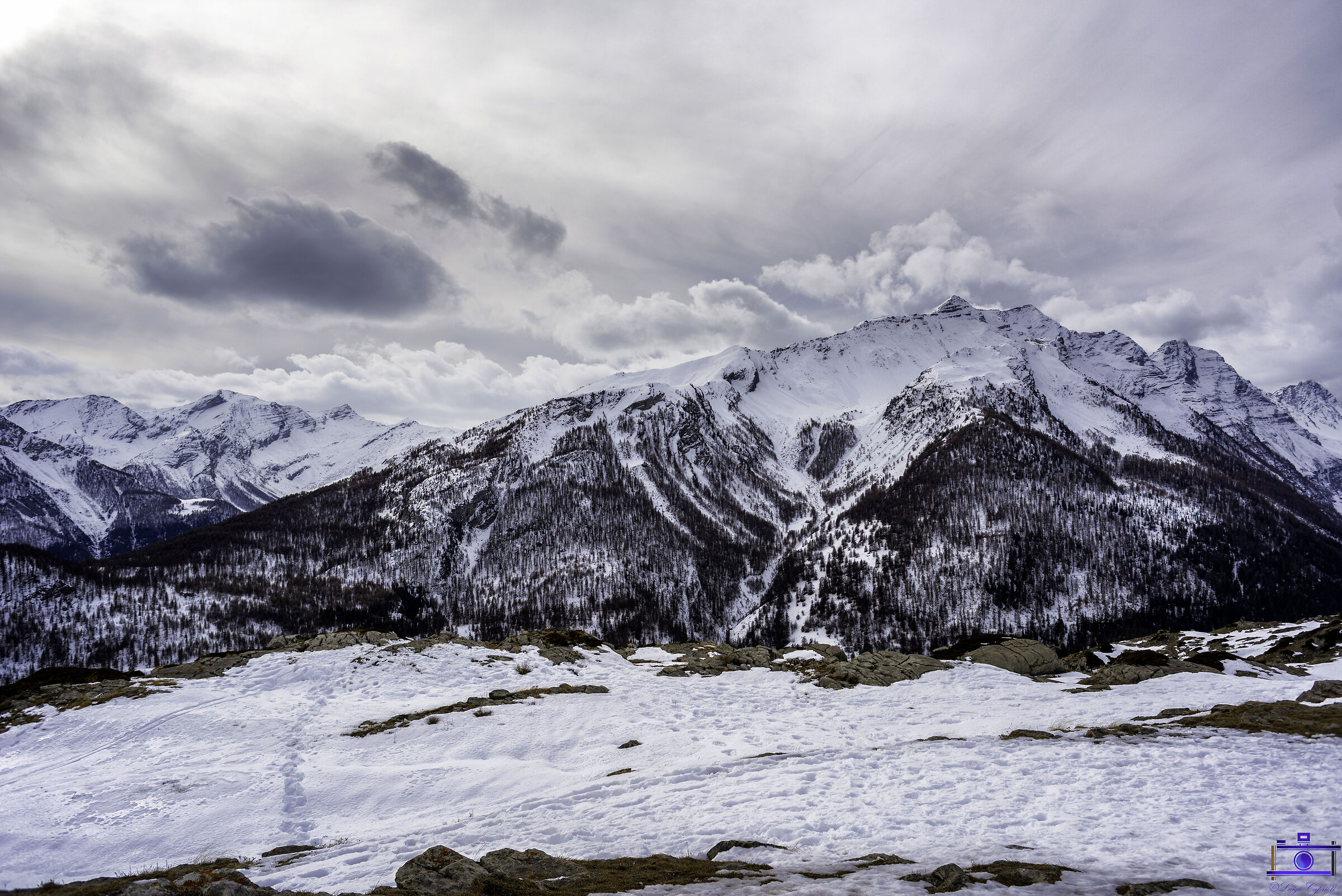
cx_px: 671
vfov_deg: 73.8
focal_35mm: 16
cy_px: 448
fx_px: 597
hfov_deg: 96.7
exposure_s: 1/500
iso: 64
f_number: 5.6
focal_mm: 16
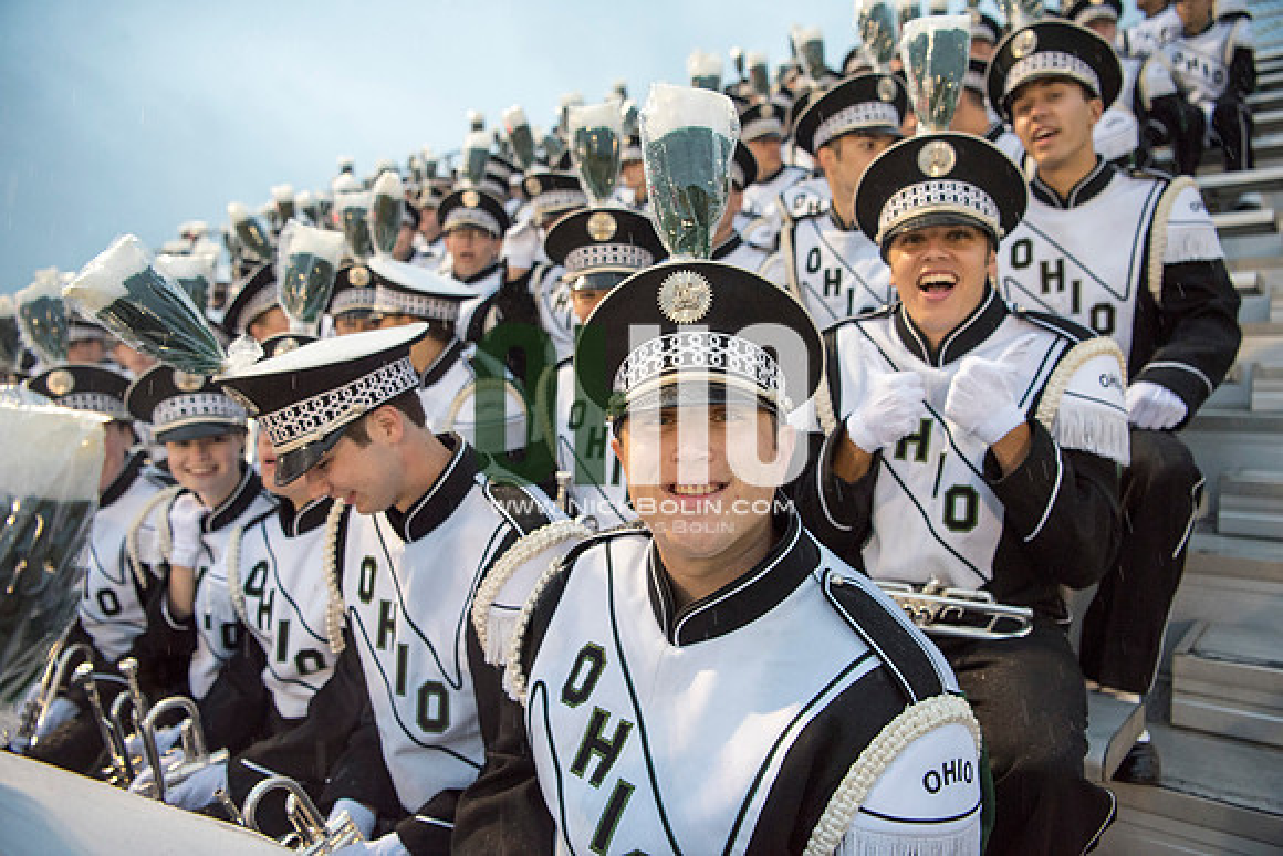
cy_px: 428
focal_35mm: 24
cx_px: 642
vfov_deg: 53.2
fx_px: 855
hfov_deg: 73.7
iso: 2000
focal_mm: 24
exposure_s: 1/320
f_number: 3.2
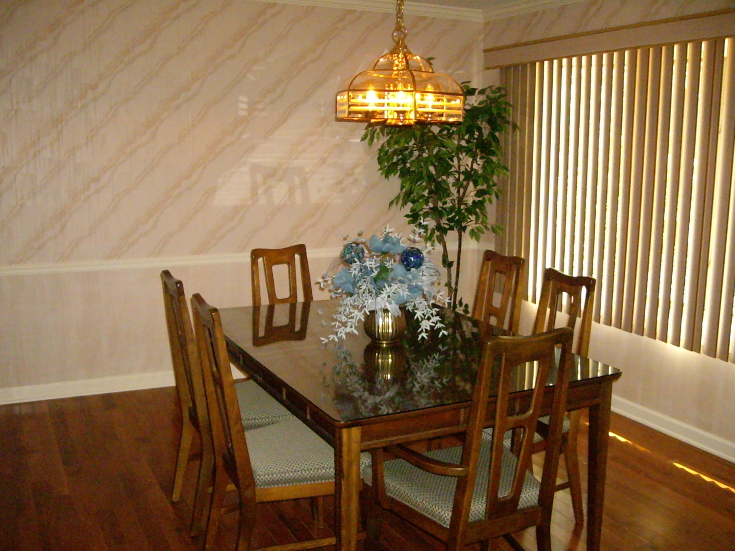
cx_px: 368
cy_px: 276
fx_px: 807
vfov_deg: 37.7
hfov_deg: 49.0
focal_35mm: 38
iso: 800
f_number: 2.7
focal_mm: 6.2
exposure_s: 1/60
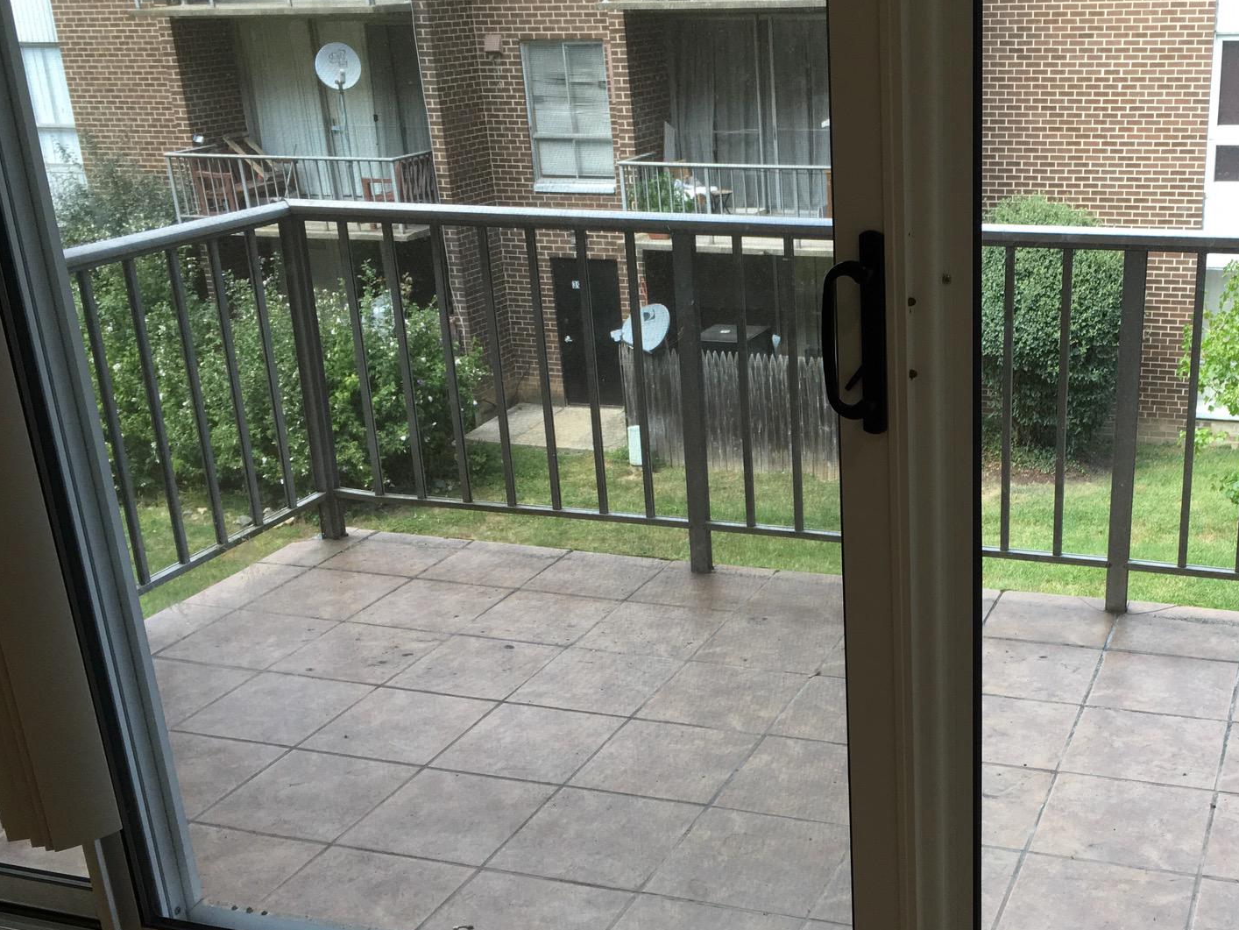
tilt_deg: -21.4
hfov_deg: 43.8
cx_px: 880
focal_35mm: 42
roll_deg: +1.2
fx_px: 1504
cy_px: 600
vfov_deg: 34.1
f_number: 2.2
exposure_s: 1/120
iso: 32
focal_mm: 4.15
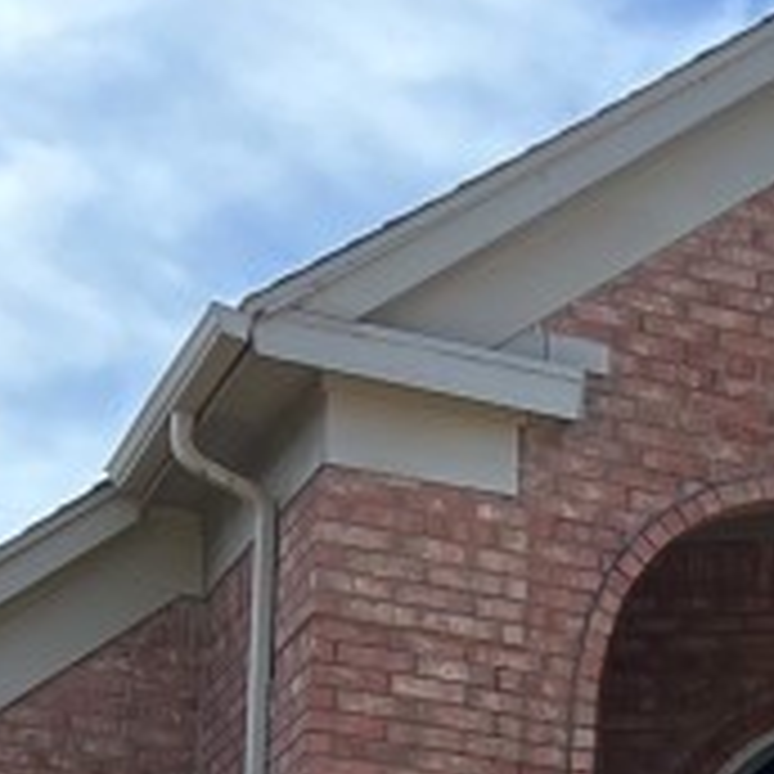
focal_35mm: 137
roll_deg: -1.3
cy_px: 1472
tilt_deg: +1.4
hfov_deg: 11.5
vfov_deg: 11.6
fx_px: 3466
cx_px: 1539
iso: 50
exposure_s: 1/2299
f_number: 1.5
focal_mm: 5.7
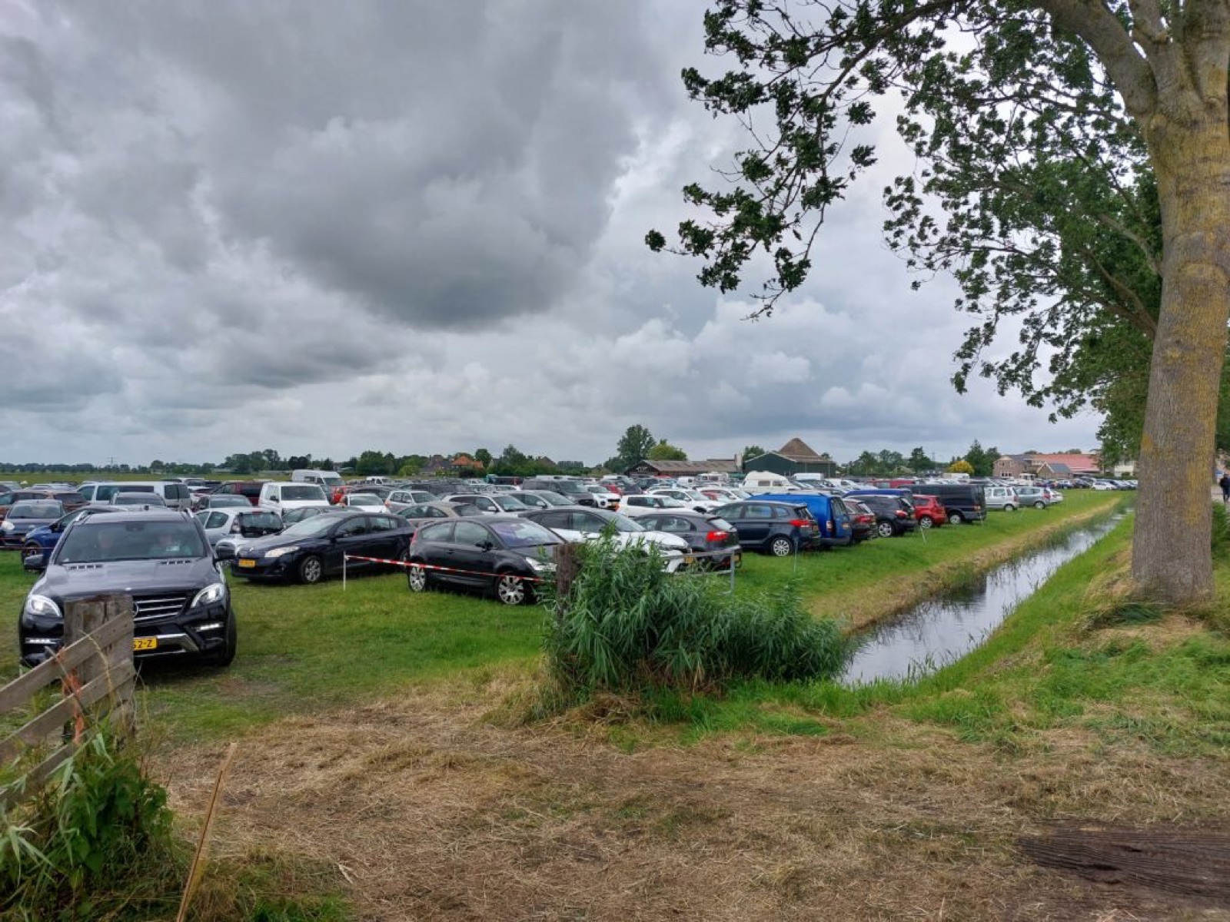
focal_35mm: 24
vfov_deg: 56.8
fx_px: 853
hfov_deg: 71.6
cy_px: 461
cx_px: 615
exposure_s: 1/910
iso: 25
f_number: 1.8
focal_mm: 5.23
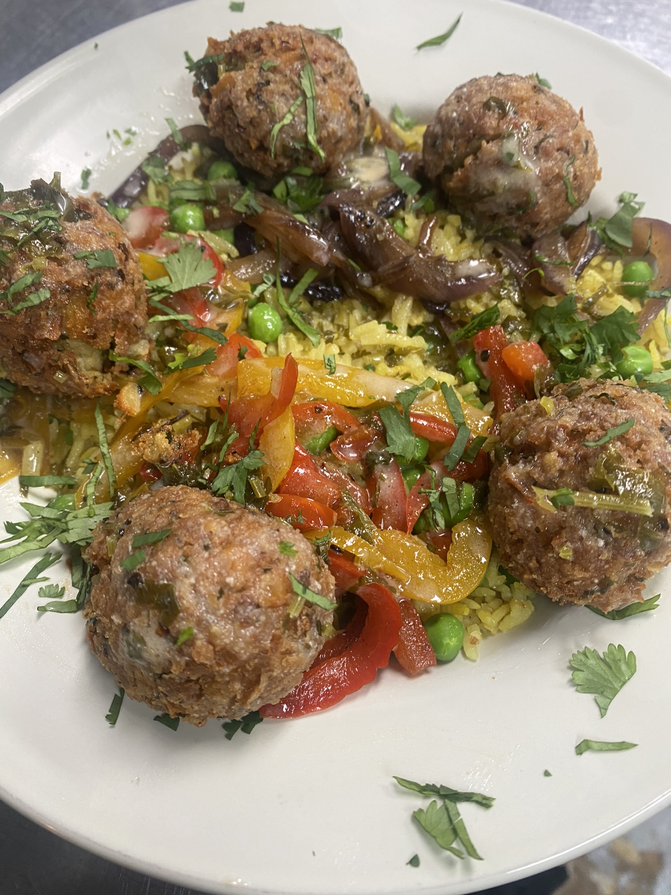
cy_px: 448
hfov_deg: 54.9
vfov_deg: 69.4
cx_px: 336
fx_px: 646
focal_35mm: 25
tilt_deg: -65.1
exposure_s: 1/60
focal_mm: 4.25
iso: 125
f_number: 1.8
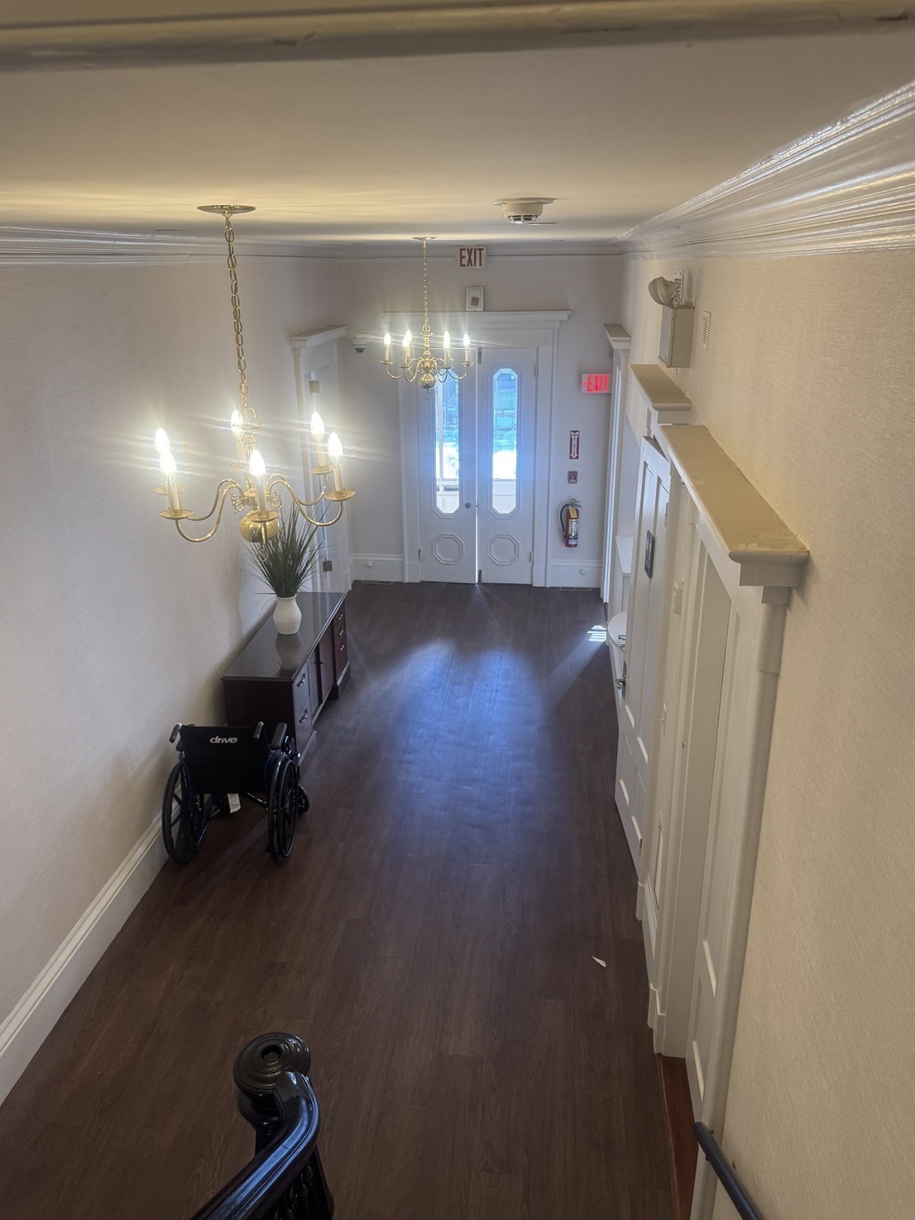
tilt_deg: -19.5
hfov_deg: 54.9
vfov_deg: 69.4
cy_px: 595
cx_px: 456
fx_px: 881
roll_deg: -0.2
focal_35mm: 25
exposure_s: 1/60
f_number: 1.78
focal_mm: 6.76
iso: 125
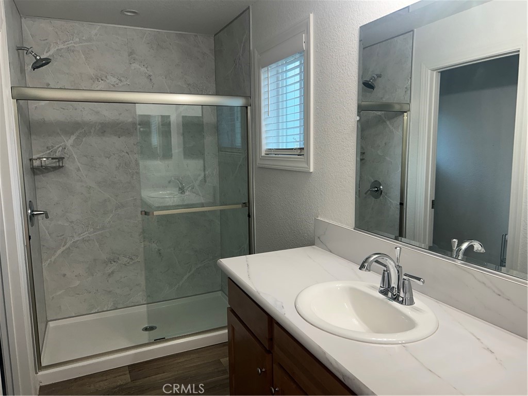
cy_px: 198
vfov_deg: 53.1
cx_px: 264
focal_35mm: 26
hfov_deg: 67.3
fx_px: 397
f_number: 1.5
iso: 64
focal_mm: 5.7
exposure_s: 1/120
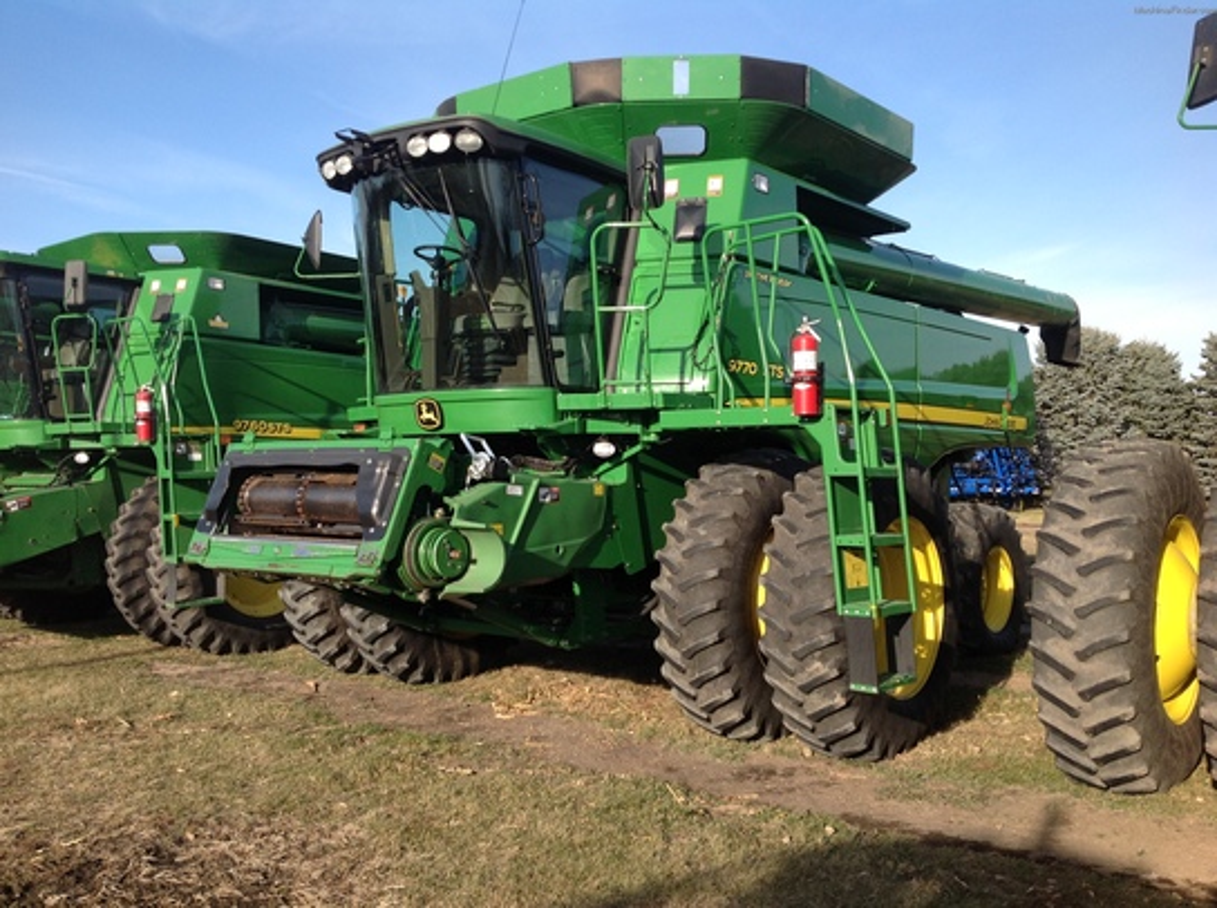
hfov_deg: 52.7
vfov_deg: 40.6
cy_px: 454
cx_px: 608
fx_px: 1228
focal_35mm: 35
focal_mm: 4.28
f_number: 2.4
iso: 50
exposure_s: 1/817
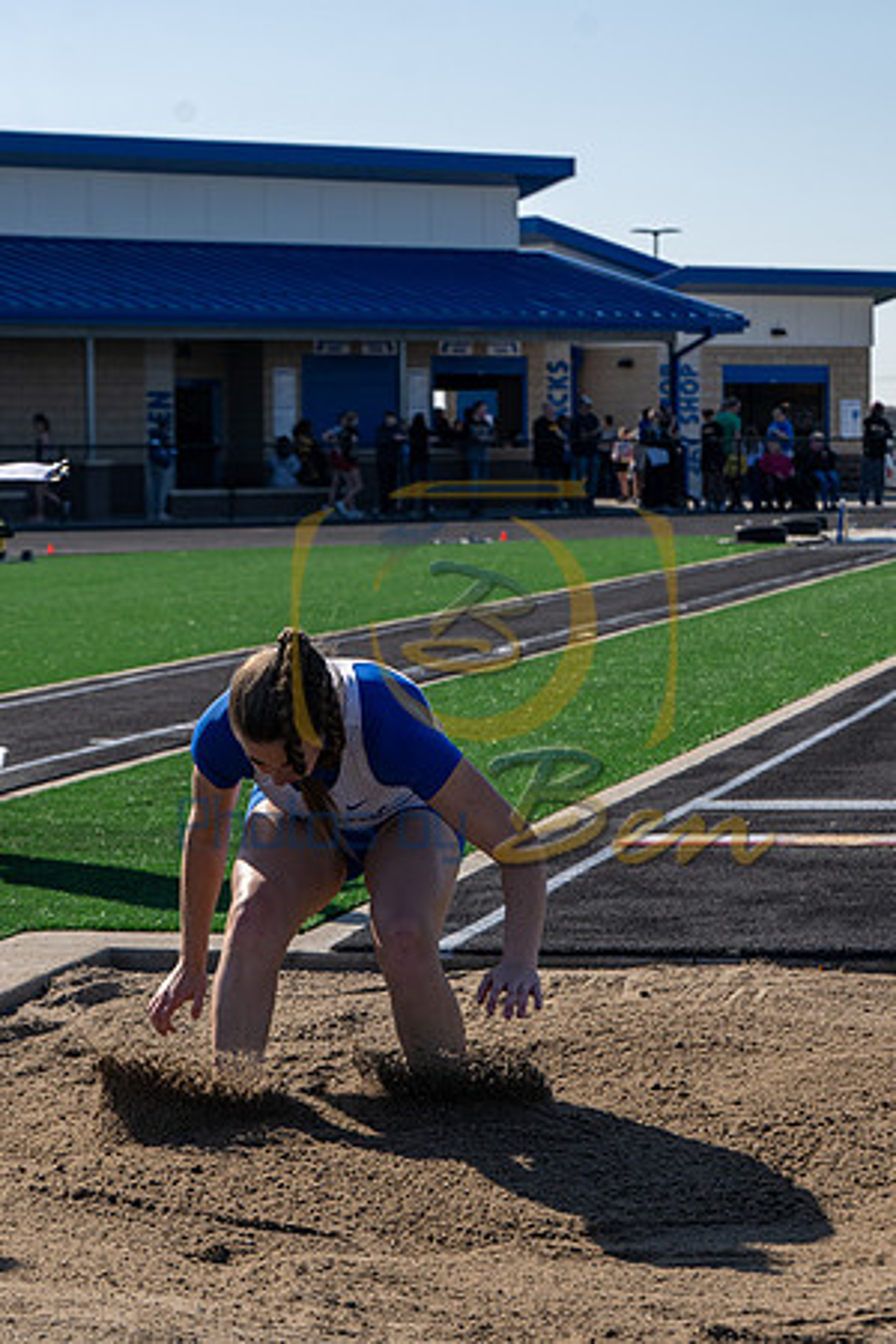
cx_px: 448
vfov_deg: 19.3
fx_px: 3957
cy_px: 672
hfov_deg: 12.9
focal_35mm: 106
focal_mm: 71
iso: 200
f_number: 6.3
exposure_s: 1/1000
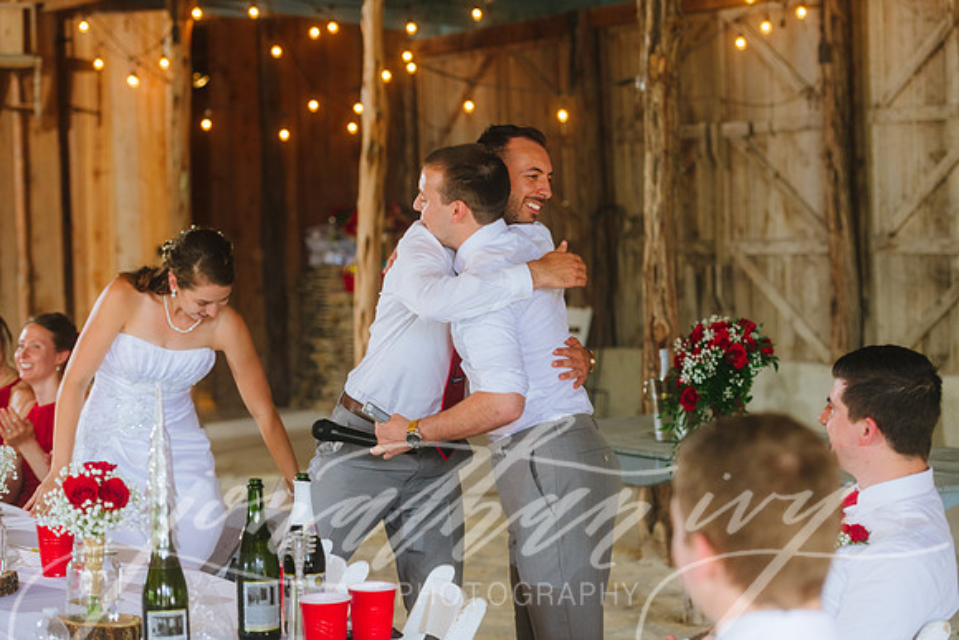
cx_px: 480
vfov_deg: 15.9
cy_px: 320
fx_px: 2291
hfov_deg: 23.6
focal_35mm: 86
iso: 640
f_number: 2.8
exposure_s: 1/100
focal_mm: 86
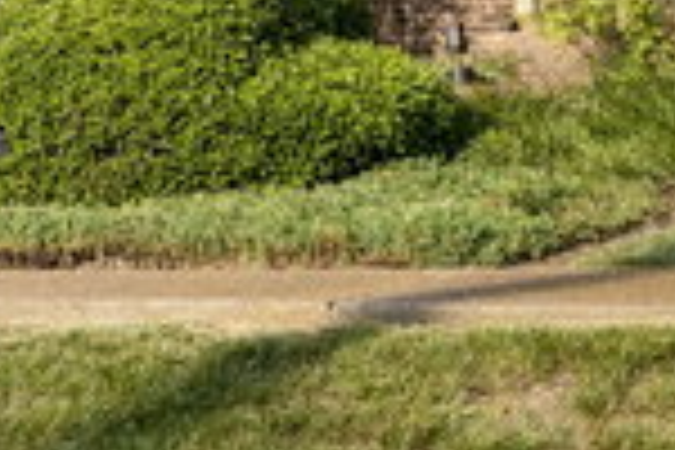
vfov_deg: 14.2
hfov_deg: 20.1
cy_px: -117
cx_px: -202
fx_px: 1744
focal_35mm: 93
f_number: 8
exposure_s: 1/480
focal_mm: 19.1
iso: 320
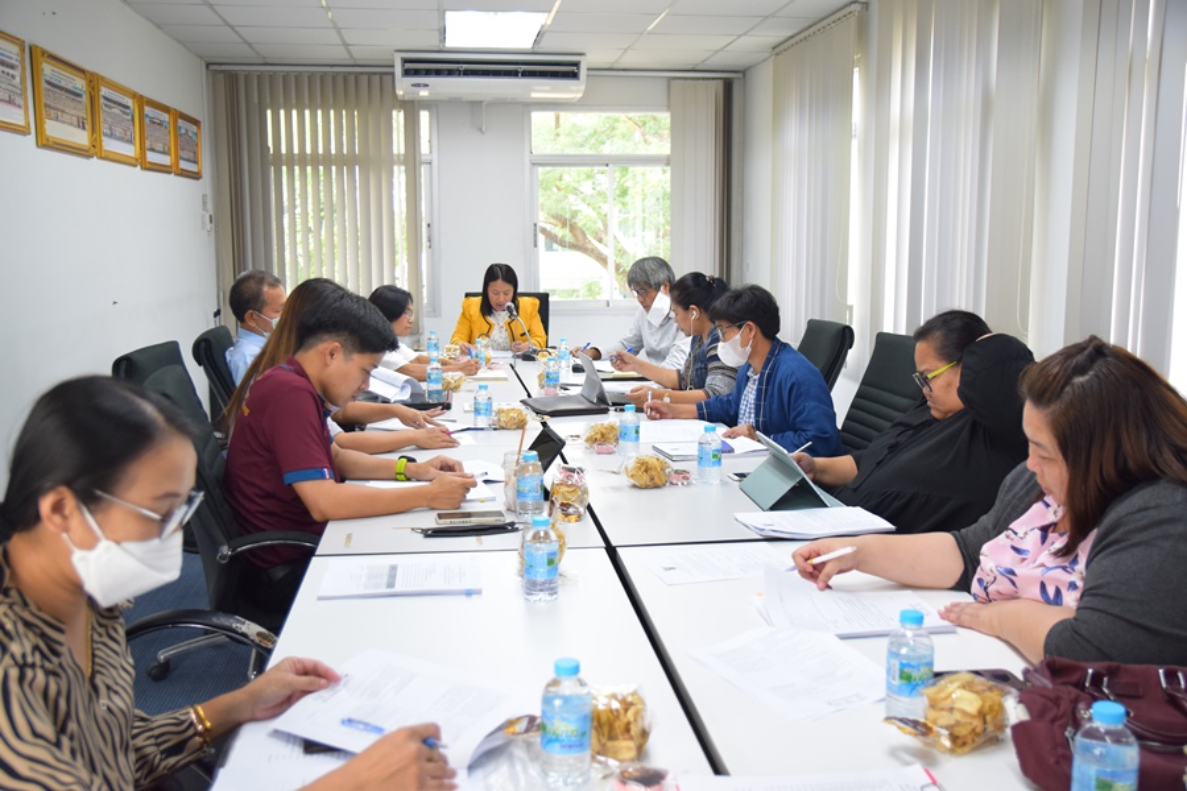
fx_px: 1187
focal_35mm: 36
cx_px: 594
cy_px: 396
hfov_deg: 53.1
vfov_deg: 36.9
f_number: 3.2
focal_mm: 24
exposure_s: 1/200
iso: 1250
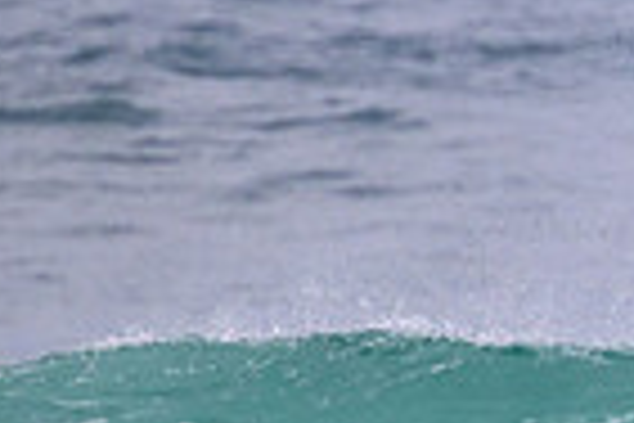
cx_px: 1196
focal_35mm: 3288
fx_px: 57901
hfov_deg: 0.6
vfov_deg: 0.4
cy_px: 394
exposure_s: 1/2000
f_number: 11
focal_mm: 800
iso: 1100
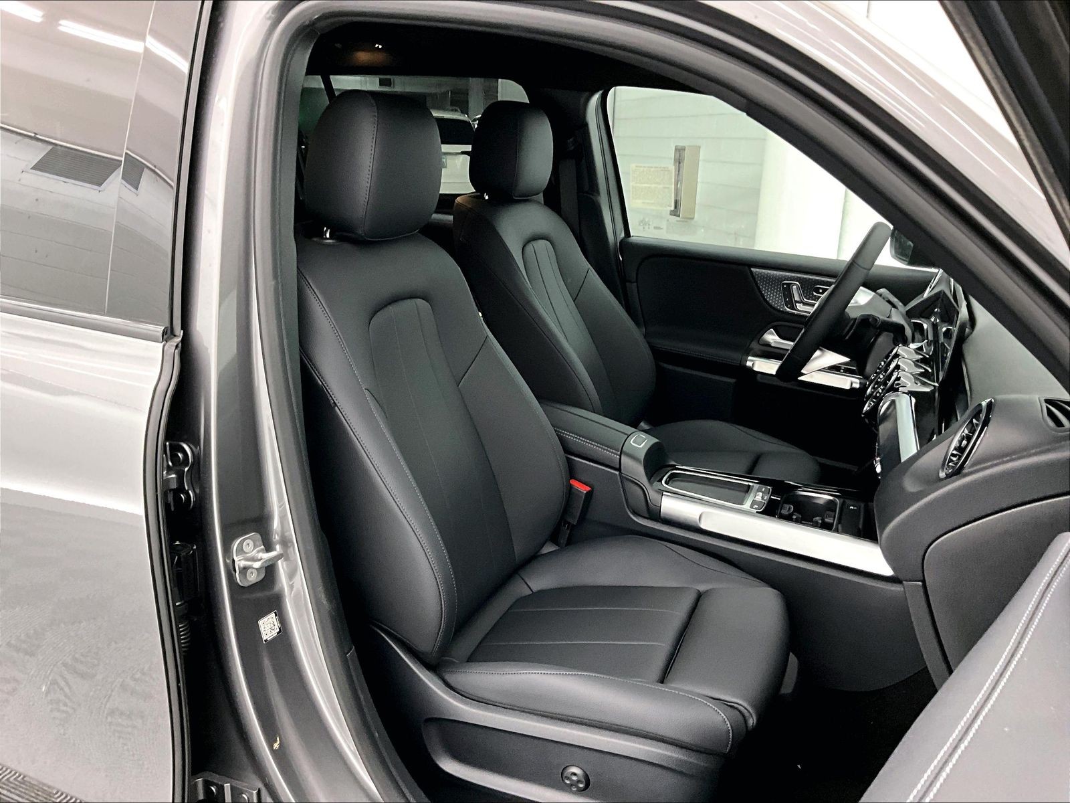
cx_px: 535
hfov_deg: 61.7
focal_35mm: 29
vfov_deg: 48.2
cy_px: 402
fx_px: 896
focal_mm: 3
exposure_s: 1/40
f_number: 1.8
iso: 250
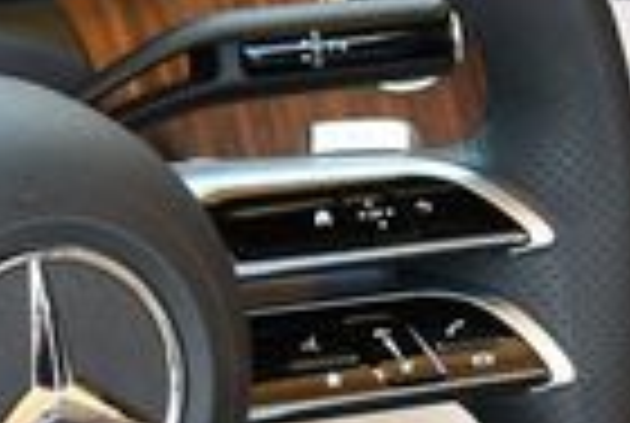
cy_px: 238
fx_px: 3209
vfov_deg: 7.5
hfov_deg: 11.2
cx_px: 198
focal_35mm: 183
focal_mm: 20
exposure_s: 1/250
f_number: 3.8
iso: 450
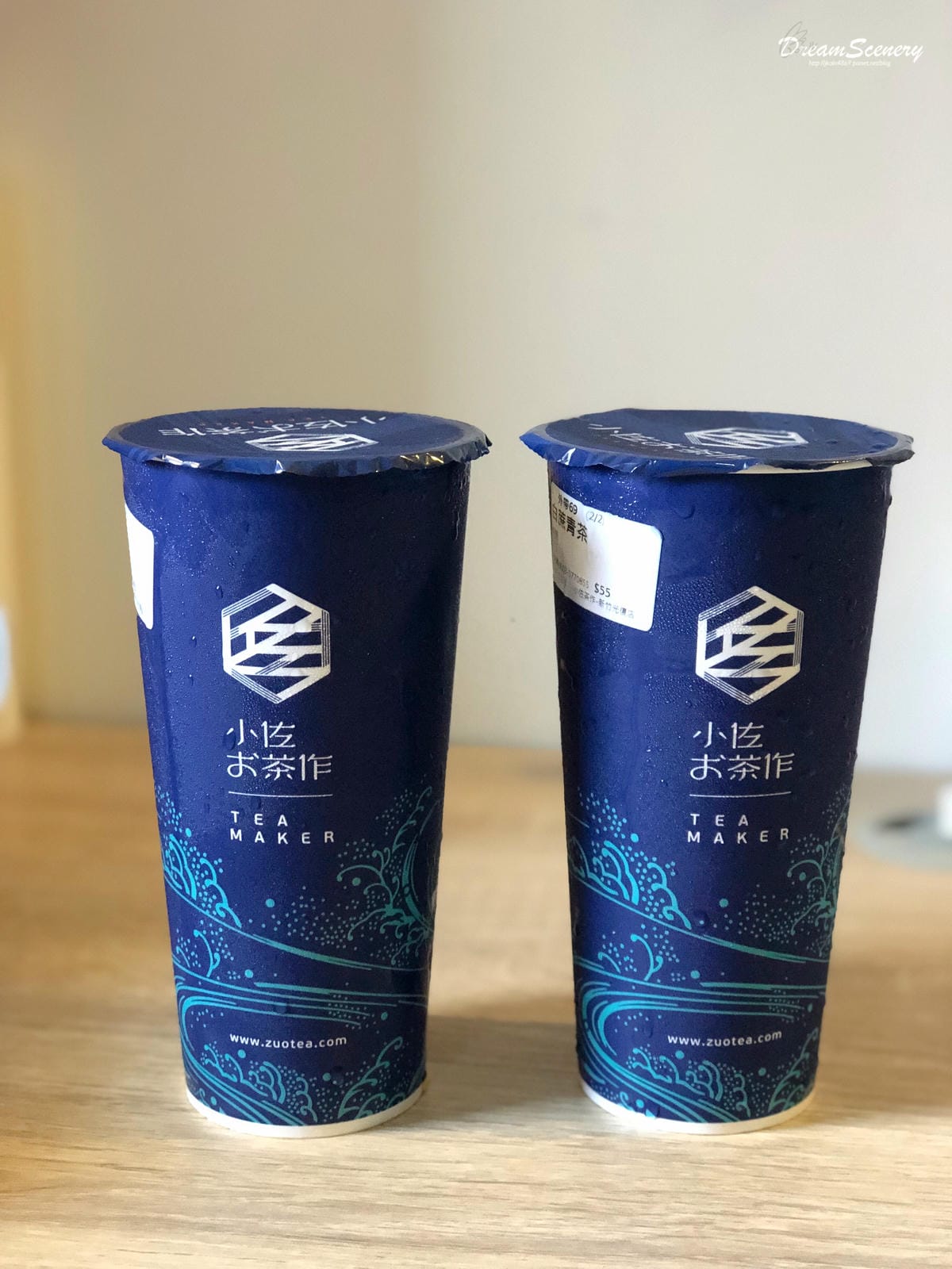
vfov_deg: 33.8
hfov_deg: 25.7
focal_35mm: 57
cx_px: 476
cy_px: 634
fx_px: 2090
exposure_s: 1/30
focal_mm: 6.6
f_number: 2.8
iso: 640
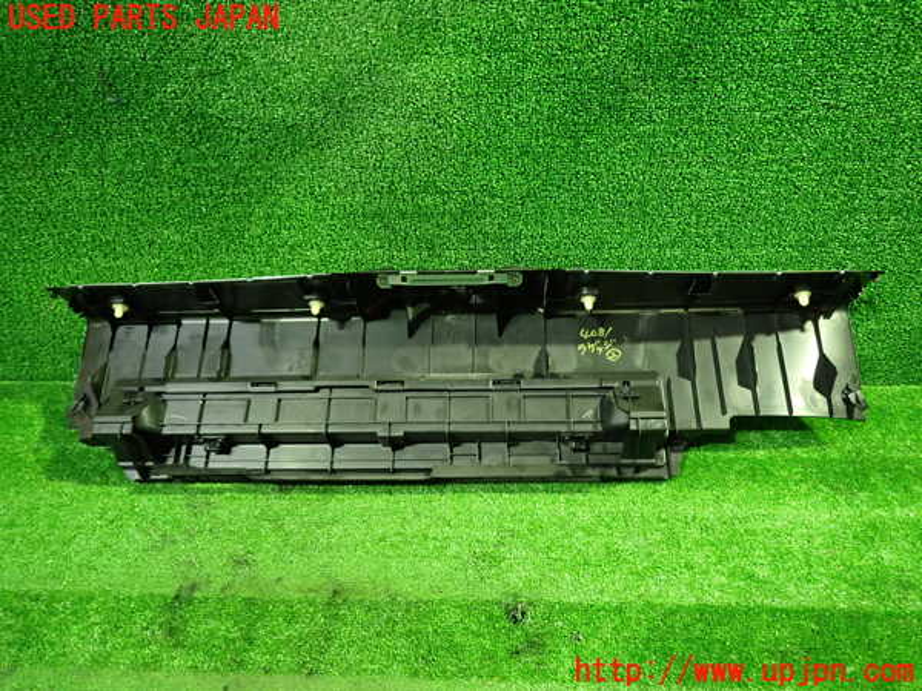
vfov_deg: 54.9
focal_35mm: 25
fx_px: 666
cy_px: 346
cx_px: 461
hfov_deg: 69.4
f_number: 2
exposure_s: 1/30
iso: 800
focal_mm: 4.5
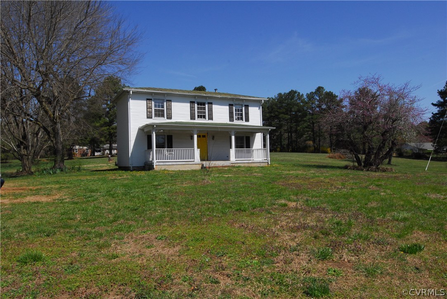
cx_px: 224
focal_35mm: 27
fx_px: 336
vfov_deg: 48.0
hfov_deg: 67.3
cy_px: 150
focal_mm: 18
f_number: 18
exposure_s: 1/250
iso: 400
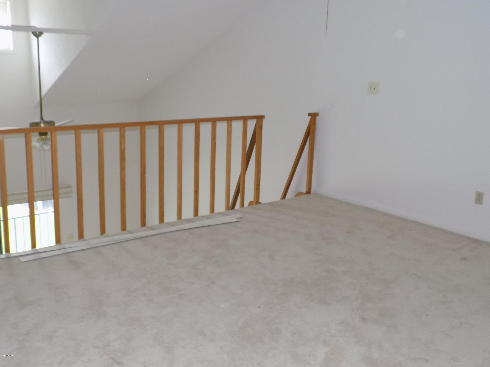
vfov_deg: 41.8
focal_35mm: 34
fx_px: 481
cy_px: 184
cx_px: 245
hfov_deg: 54.0
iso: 200
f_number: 3.4
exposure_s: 1/30
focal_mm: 6.1
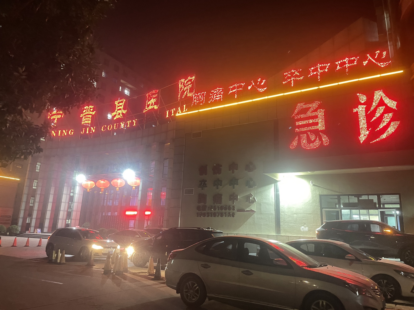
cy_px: 155
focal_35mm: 26
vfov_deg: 53.1
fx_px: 311
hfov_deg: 67.3
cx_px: 207
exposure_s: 1/25
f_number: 1.6
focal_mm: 4.2
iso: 1000
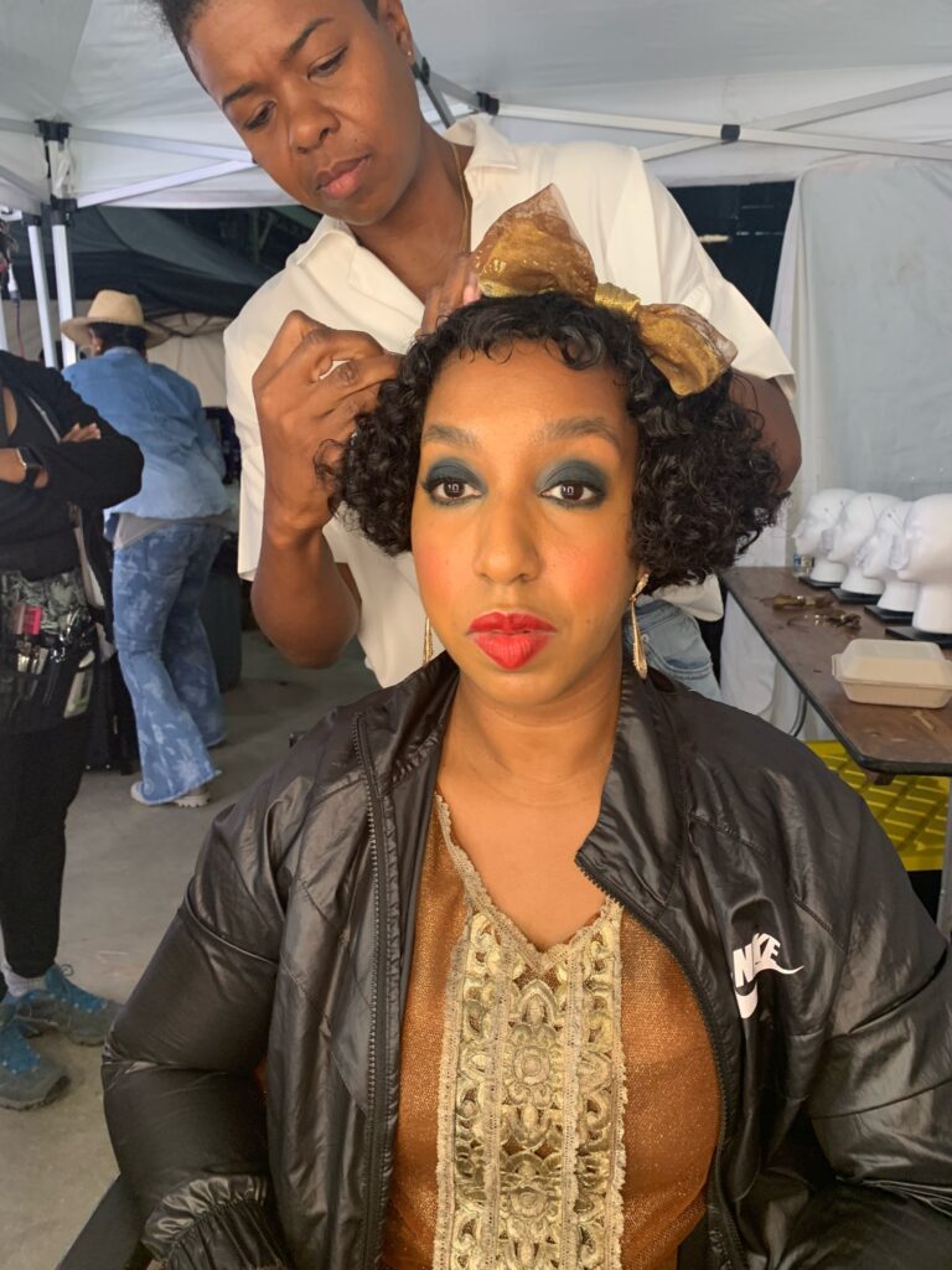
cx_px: 476
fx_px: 953
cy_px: 635
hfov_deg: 53.1
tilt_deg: -11.0
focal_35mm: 26
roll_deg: -0.1
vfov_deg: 67.3
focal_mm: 4.25
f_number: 1.8
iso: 160
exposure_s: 1/60
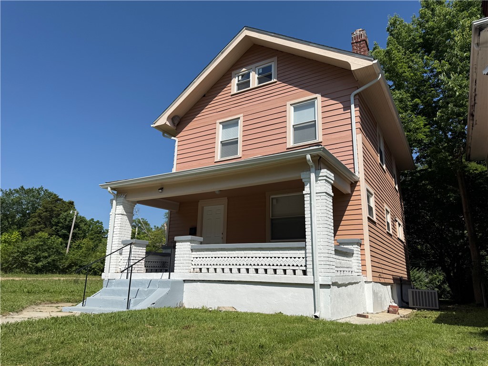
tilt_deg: +16.0
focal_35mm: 24
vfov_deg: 56.8
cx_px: 244
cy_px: 183
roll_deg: -1.3
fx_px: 338
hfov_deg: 71.6
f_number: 1.78
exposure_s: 1/8130
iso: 80
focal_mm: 6.76
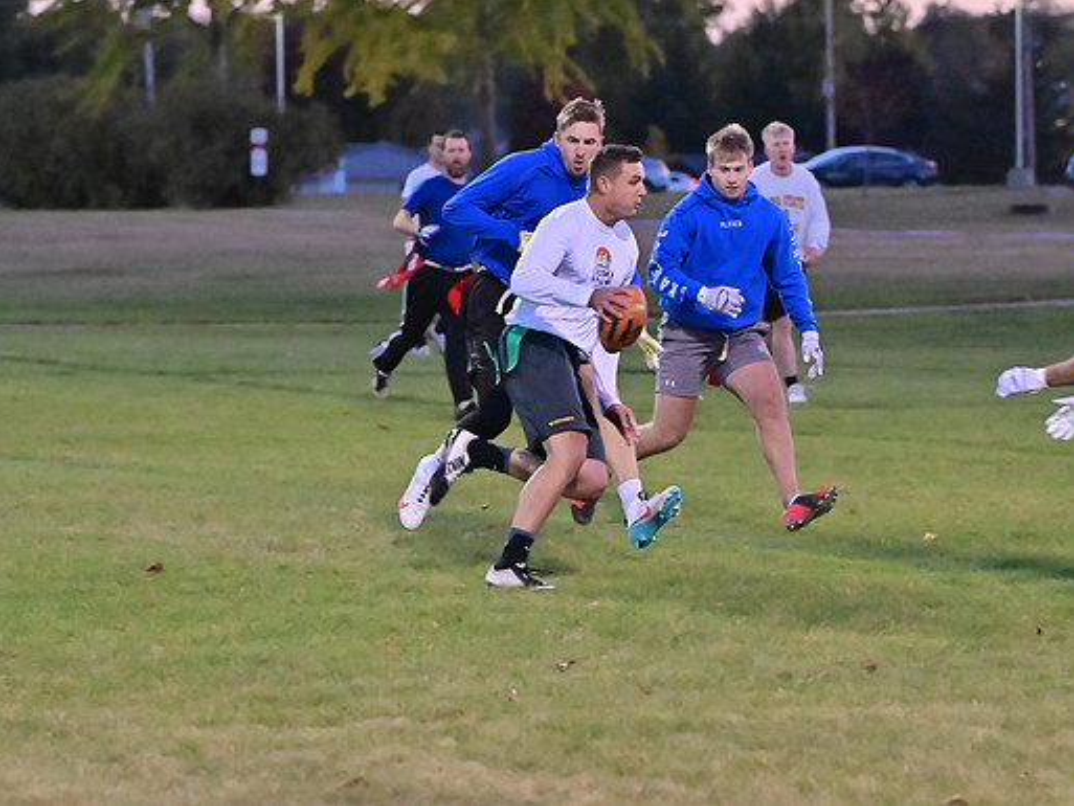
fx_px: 5803
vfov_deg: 7.9
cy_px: 403
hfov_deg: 10.6
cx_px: 471
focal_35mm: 187
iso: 6400
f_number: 4
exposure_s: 1/500
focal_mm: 115
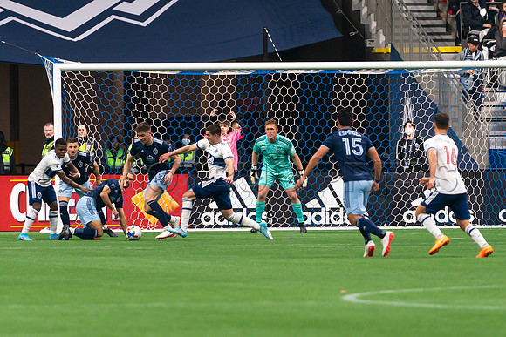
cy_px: 187
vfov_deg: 2.5
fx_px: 7812
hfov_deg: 3.7
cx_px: 290
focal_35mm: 556
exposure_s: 1/800
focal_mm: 280
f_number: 4
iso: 1000
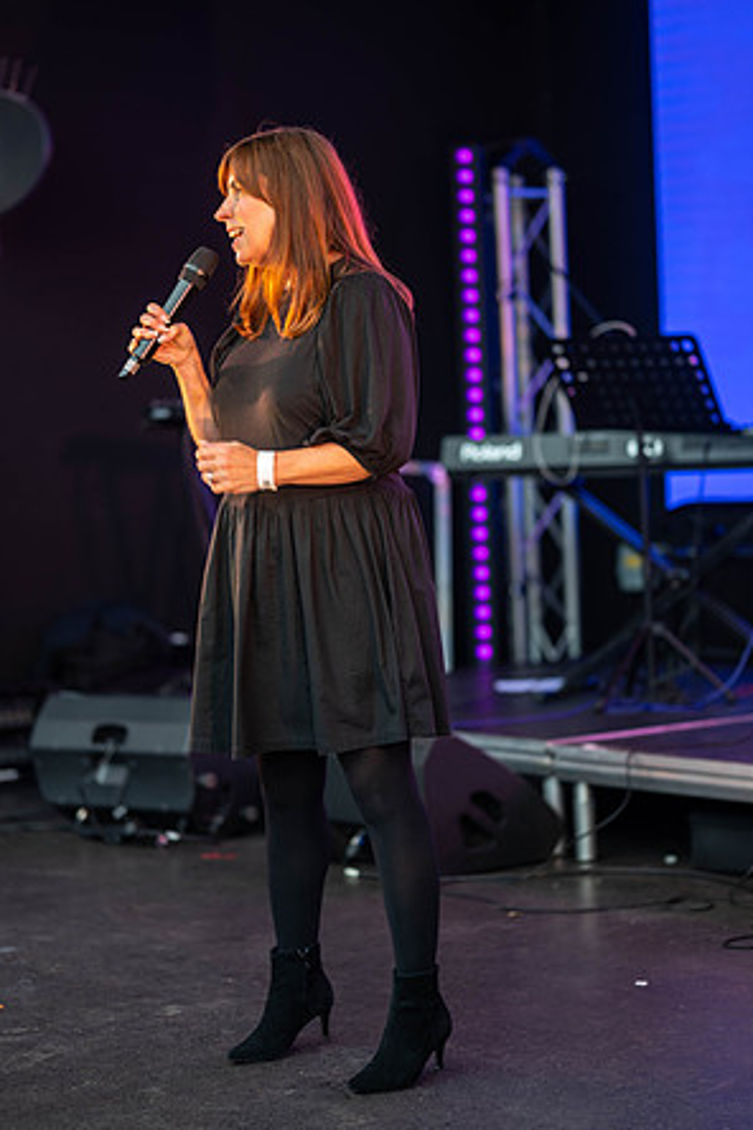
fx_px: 2698
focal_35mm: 86
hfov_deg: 15.9
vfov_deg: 23.6
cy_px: 562
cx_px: 378
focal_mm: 85
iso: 250
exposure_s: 1/200
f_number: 2
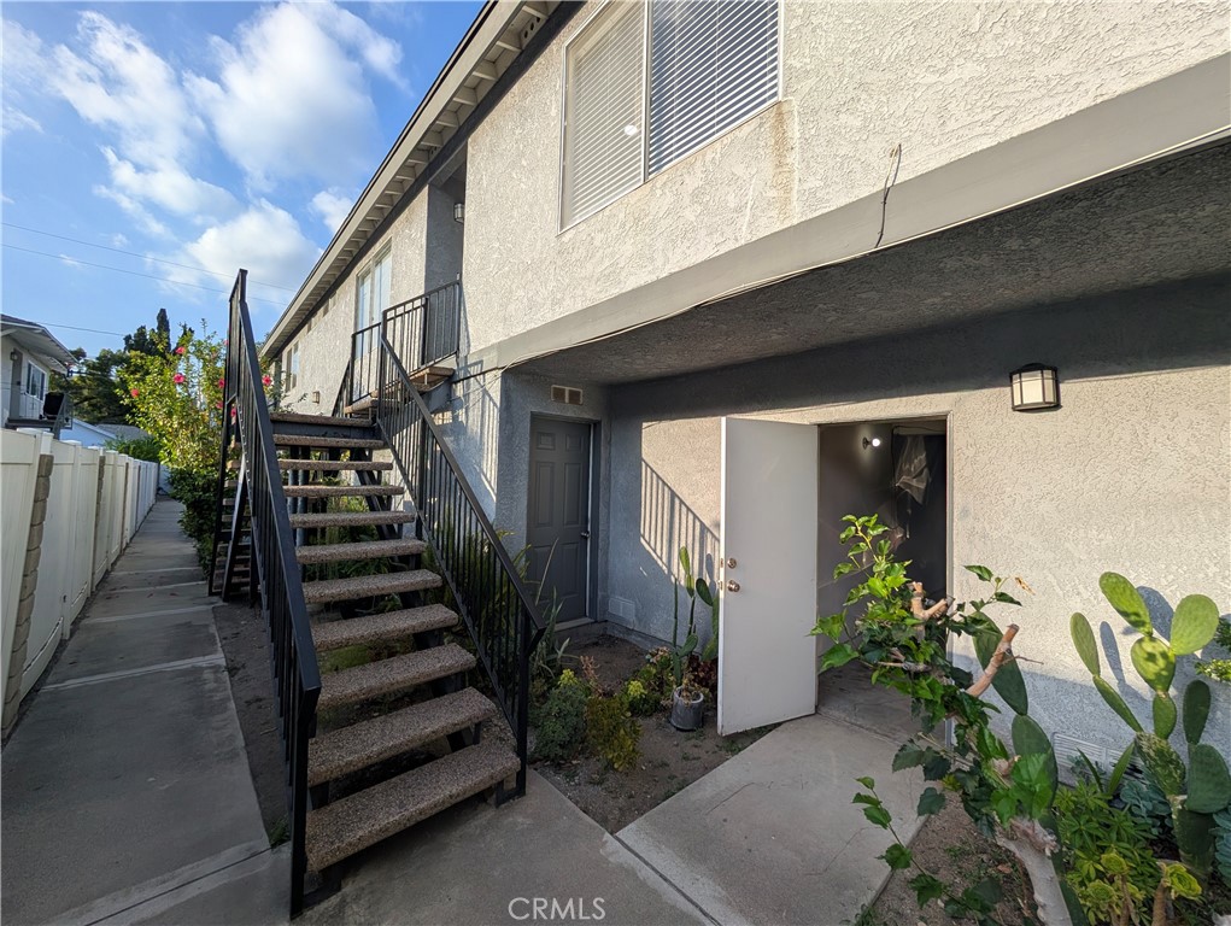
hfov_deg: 110.5
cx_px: 616
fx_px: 427
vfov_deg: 94.6
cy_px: 463
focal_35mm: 12
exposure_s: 1/1330
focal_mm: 2.02
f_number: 1.7
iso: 49
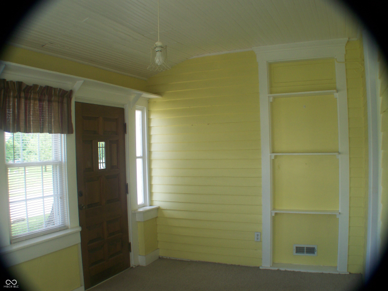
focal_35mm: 38
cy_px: 146
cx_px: 194
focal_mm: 6.3
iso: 80
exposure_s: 1/60
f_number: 2.8
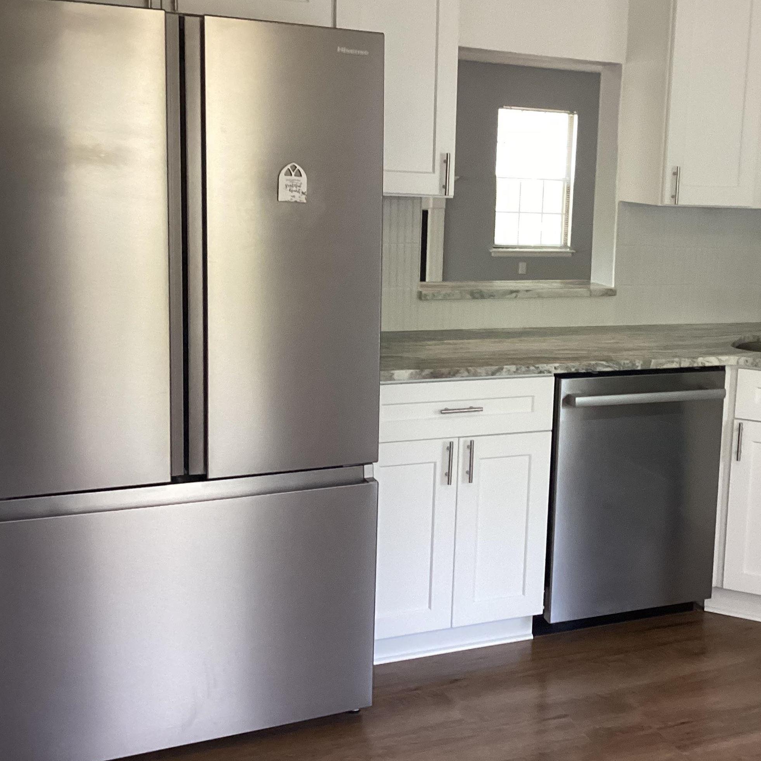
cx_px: 578
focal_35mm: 43
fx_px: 1070
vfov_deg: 39.1
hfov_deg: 38.1
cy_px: 327
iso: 200
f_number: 2.4
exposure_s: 1/60
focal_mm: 3.3
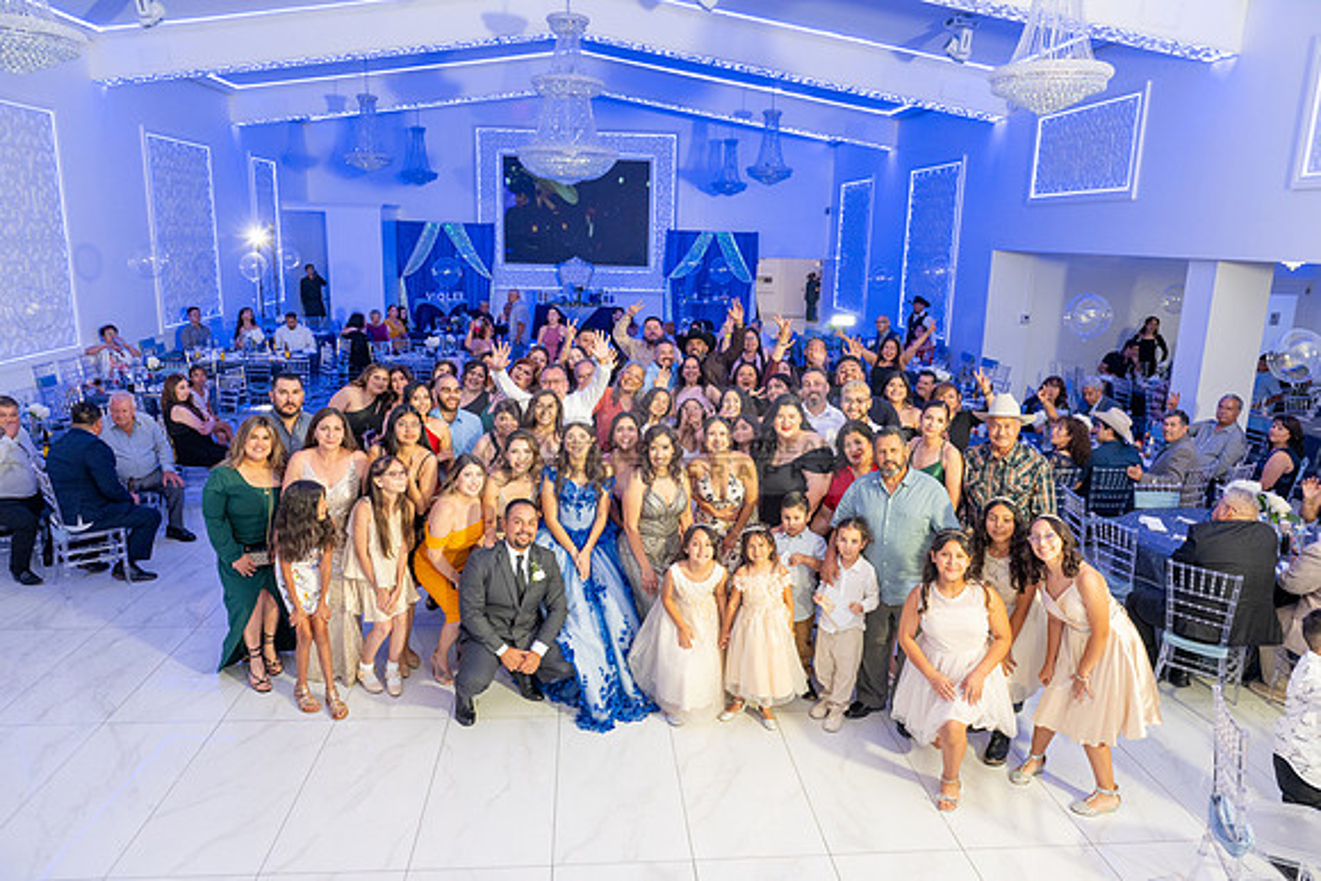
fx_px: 881
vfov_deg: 53.2
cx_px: 660
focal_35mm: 24
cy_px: 440
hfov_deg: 73.7
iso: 800
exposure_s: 1/160
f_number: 4.5
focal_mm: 24
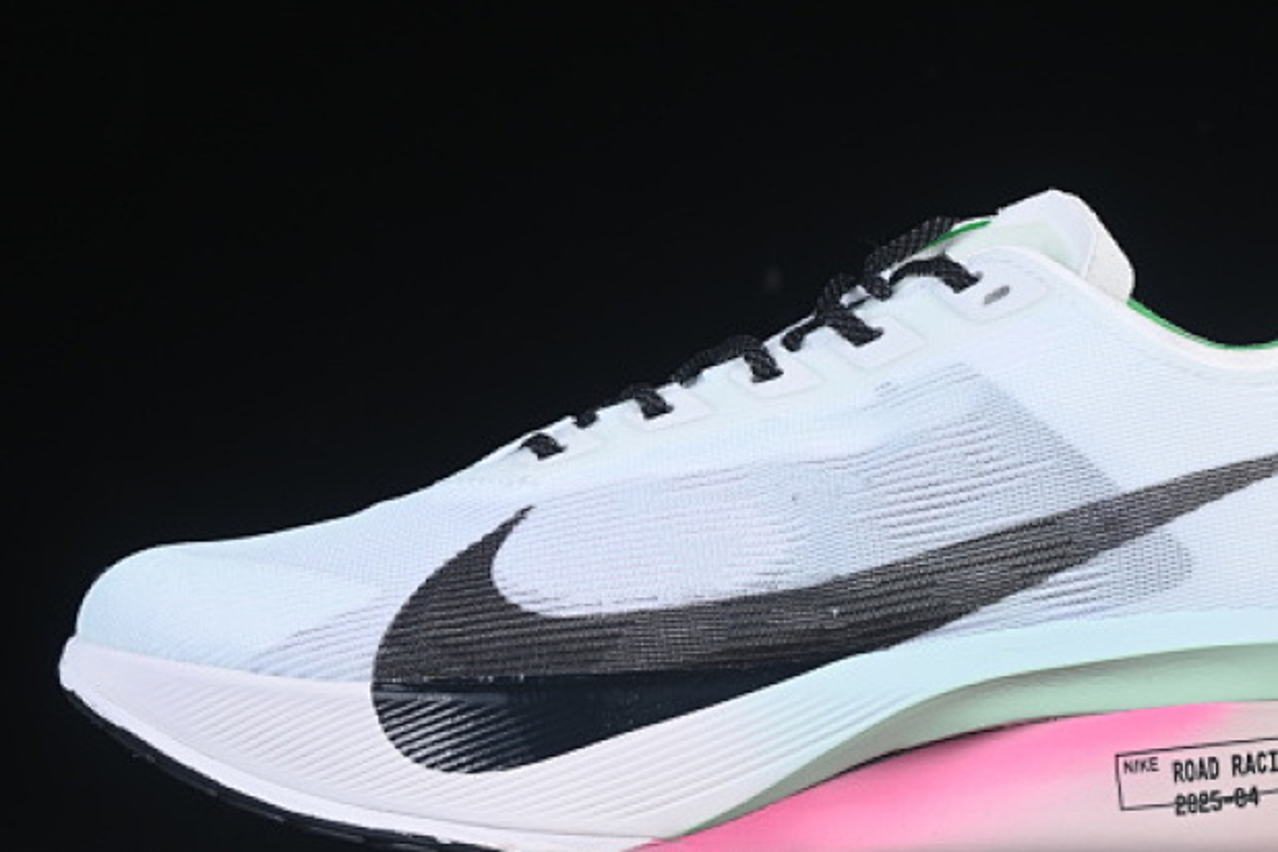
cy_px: 418
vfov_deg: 10.5
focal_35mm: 131
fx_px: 4650
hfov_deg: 15.6
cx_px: 817
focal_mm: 50
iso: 160
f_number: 8
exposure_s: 1/100
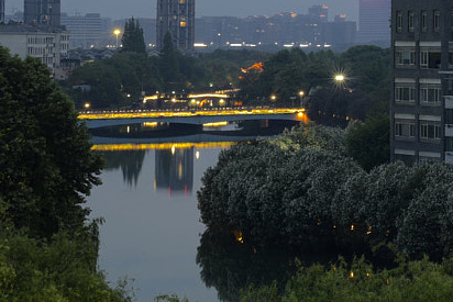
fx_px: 1712
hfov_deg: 13.5
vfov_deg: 10.0
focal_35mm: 136
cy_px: -4
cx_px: 828
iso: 100
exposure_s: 6
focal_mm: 35
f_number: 14
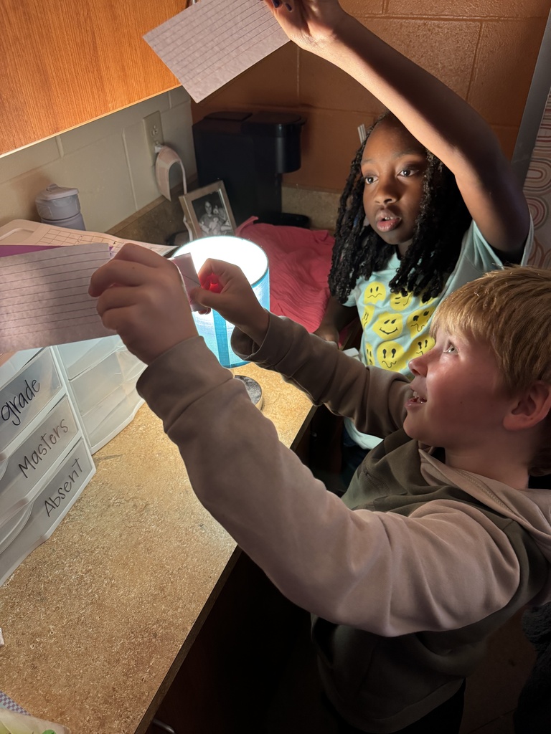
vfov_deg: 71.6
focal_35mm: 24
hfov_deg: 56.8
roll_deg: +2.1
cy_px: 367
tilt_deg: -38.8
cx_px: 276
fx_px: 509
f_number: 1.78
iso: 640
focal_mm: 6.76
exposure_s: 1/40
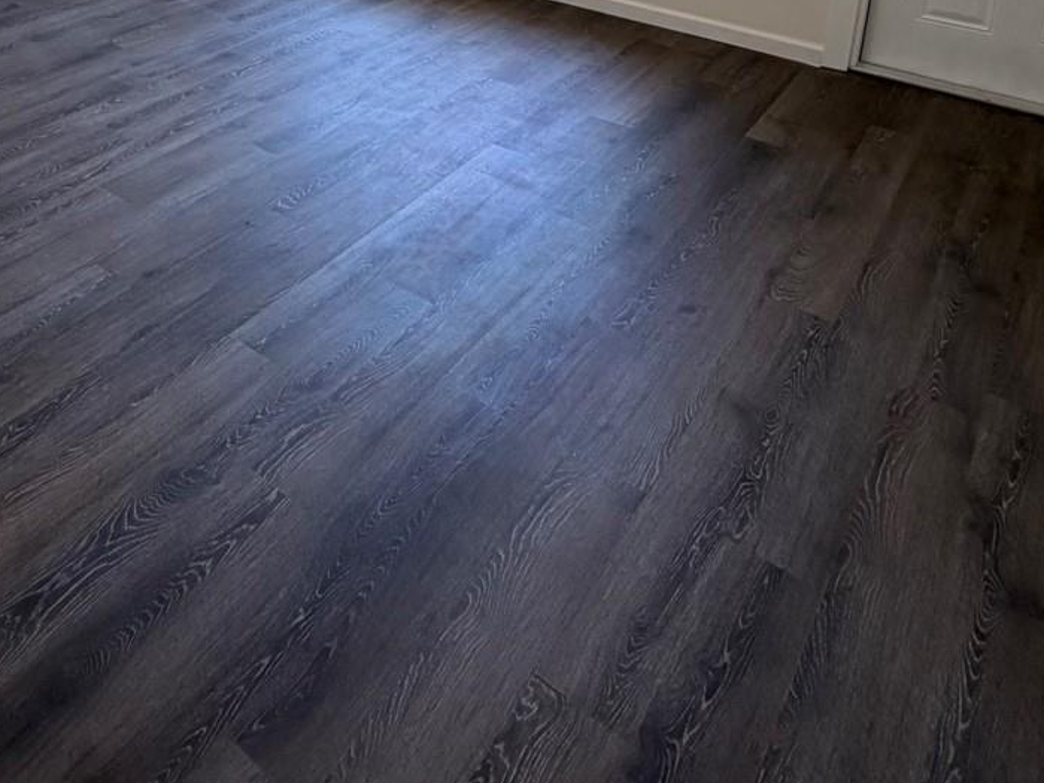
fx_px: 965
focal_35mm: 32
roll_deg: +0.3
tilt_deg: -14.8
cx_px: 289
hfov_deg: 54.7
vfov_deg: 37.1
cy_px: -78
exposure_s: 1/120
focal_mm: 2.22
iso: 80
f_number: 2.2
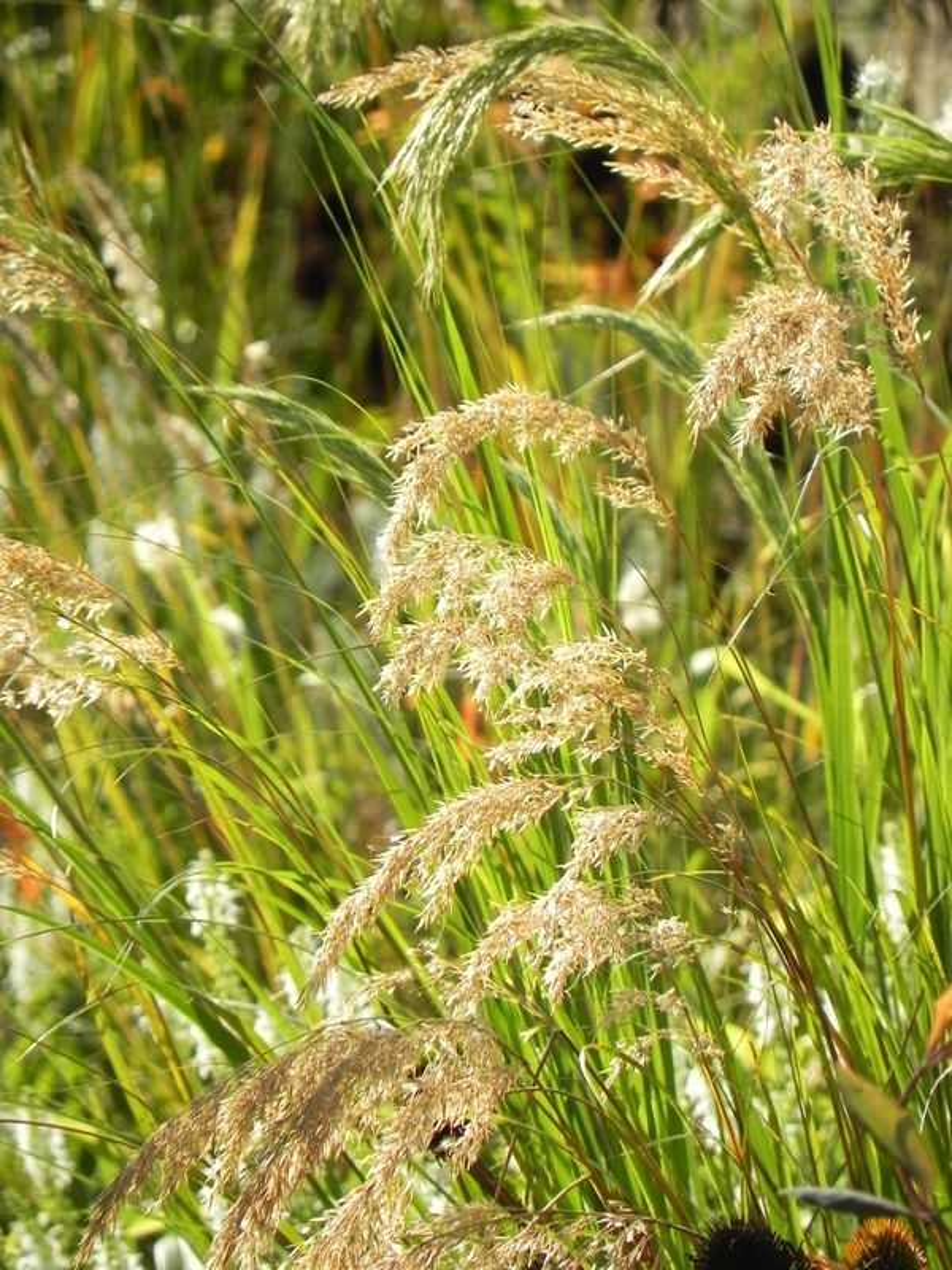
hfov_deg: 2.7
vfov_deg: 3.6
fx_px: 20168
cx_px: 476
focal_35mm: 550
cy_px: 635
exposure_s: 1/500
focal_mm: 97.8
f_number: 5
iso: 160
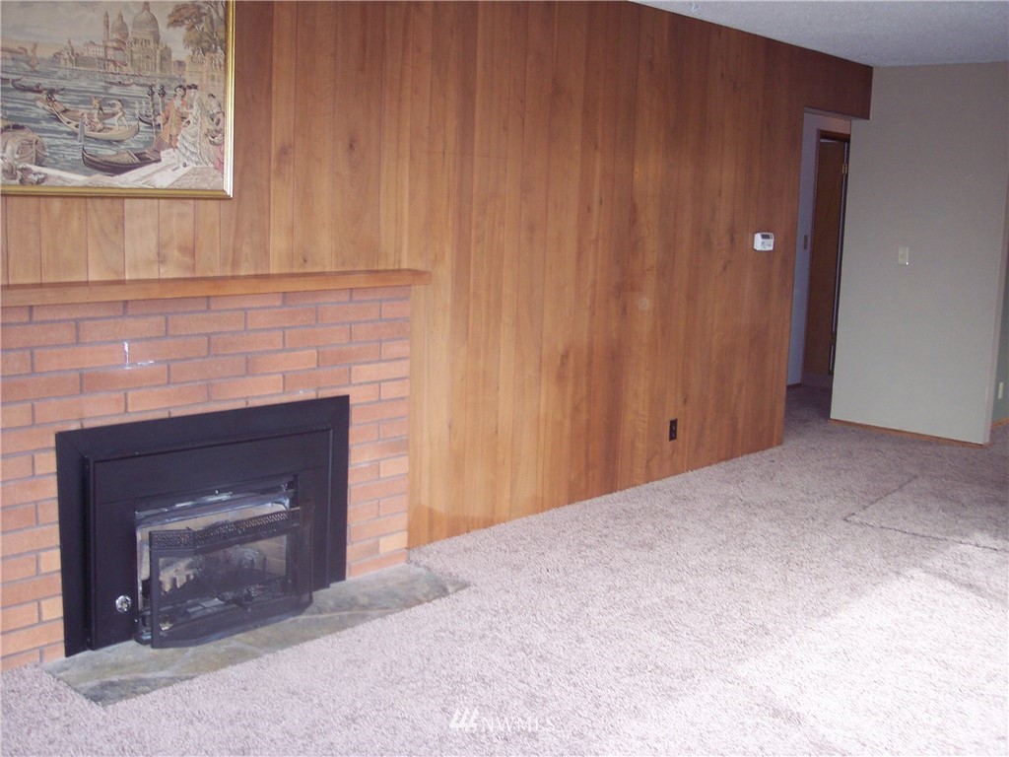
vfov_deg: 36.8
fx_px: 1137
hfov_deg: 47.9
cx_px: 504
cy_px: 378
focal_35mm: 39
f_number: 2.8
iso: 140
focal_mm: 8
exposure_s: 1/60
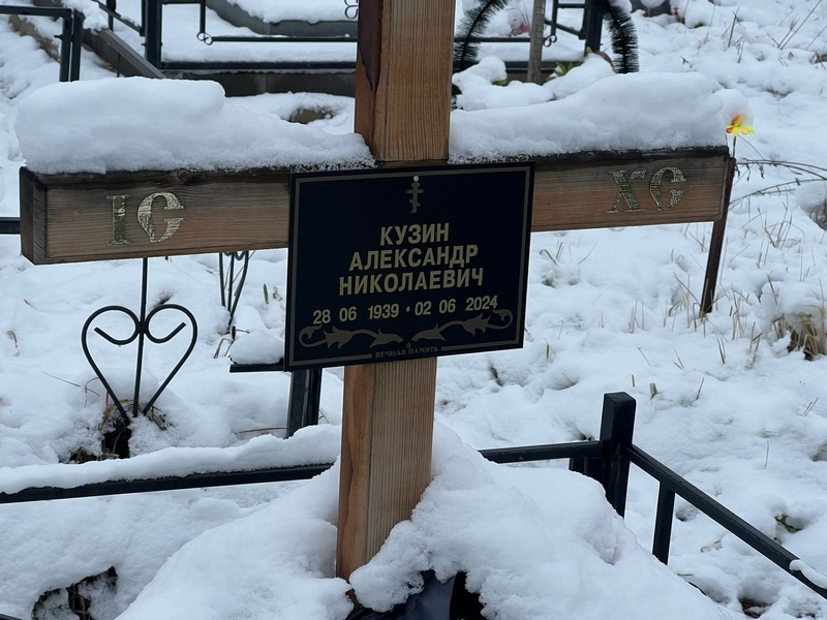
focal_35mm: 77
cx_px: 414
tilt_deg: -18.3
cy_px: 310
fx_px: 1840
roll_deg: -0.2
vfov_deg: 19.1
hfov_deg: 25.3
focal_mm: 9
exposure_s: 1/112
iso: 32
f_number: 2.8
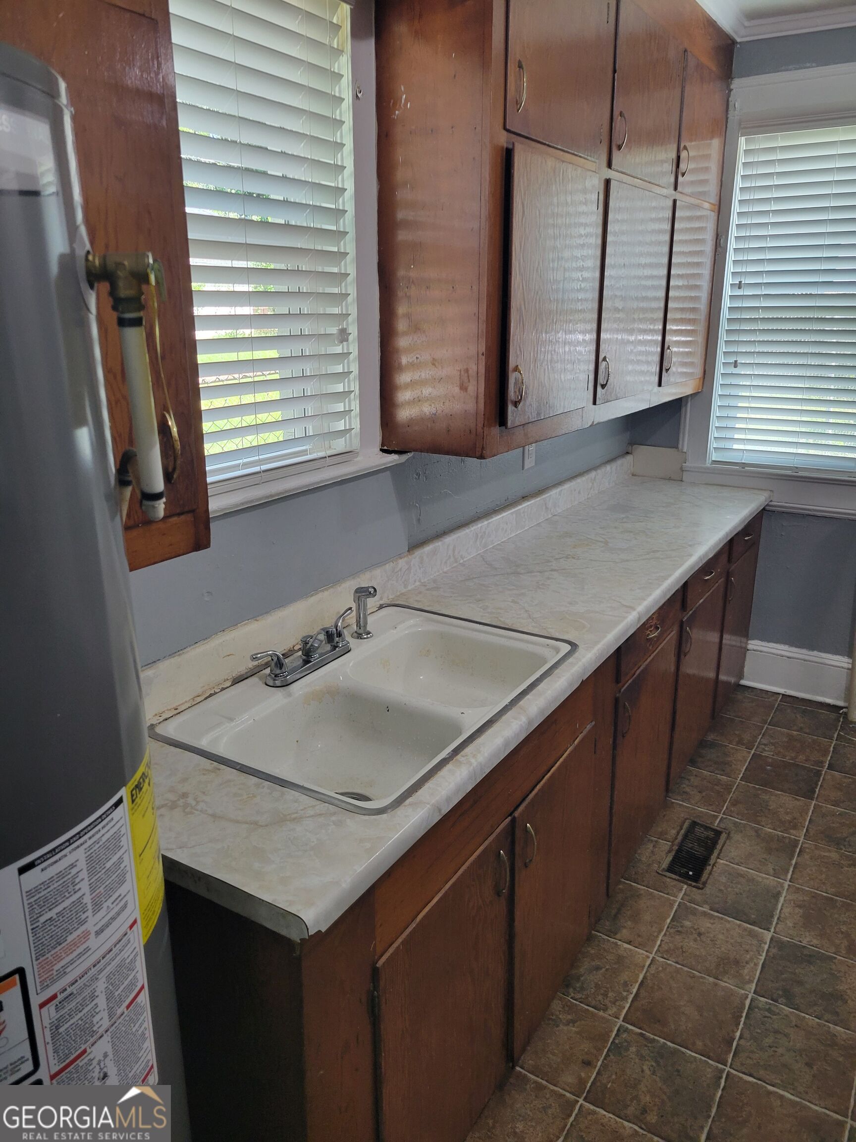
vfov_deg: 67.3
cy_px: 571
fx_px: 857
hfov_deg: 53.1
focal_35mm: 26
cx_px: 428
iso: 250
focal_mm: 5.4
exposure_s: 1/120
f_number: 1.8
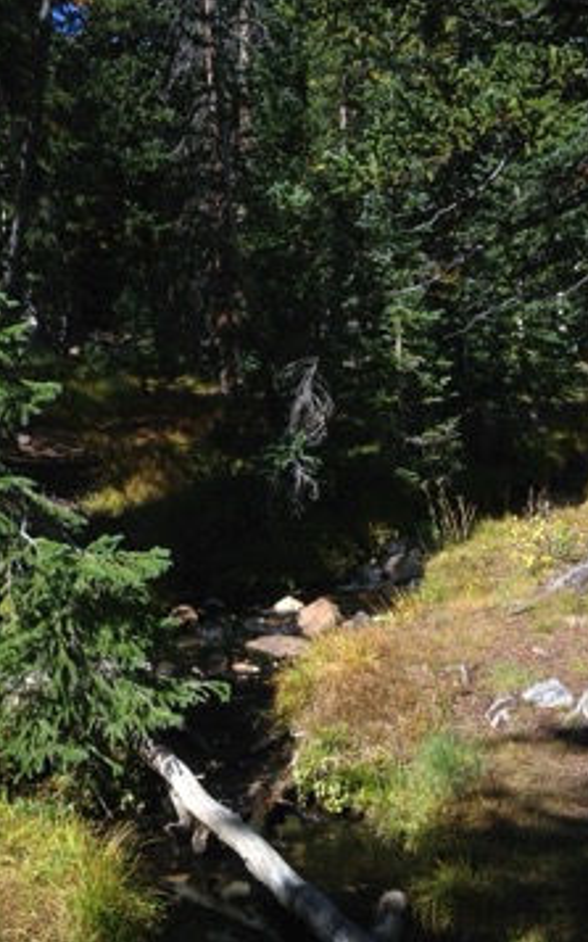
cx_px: 221
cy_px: 470
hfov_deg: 27.3
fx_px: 1206
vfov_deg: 42.7
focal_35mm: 47
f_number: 2.4
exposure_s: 1/1043
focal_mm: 4.13
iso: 50
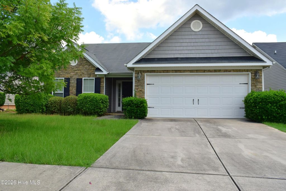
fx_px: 238
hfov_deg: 61.9
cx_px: 143
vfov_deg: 43.6
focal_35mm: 30
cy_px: 96
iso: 400
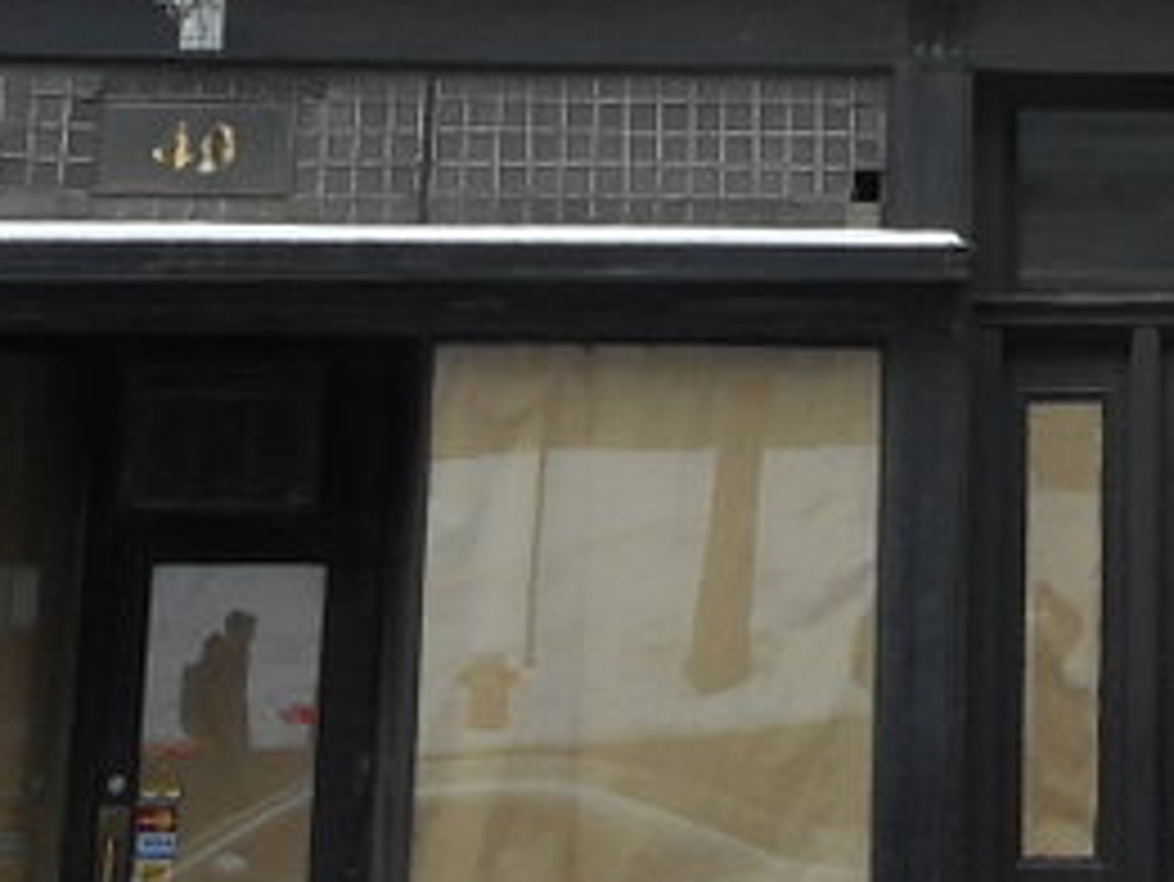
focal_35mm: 115
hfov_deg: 16.8
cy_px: -526
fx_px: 3902
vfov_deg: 12.2
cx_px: 1161
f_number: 3.7
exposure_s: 1/125
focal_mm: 4.5
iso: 80
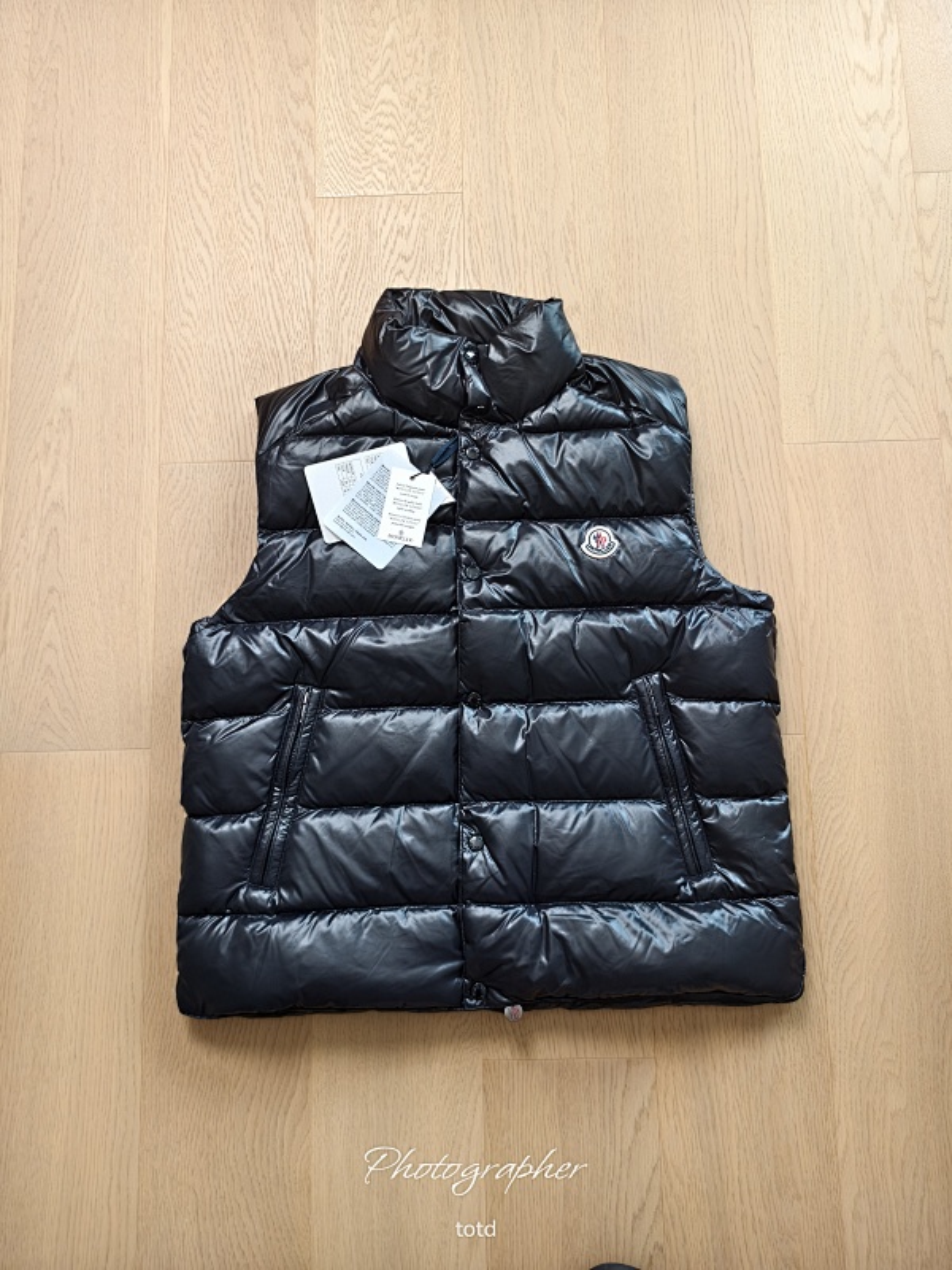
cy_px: 635
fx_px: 843
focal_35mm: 23
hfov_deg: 58.9
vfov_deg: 73.9
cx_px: 476
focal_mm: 5.6
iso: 373
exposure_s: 1/100
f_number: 1.57
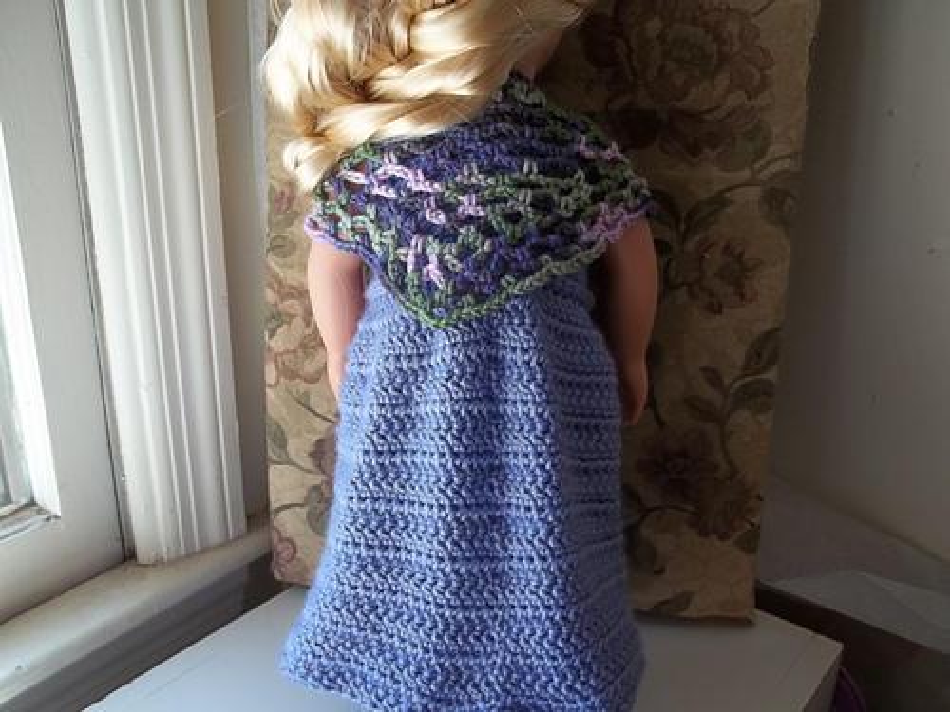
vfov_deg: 42.9
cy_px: 356
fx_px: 906
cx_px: 475
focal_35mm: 33
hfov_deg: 55.4
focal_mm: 5.9
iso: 64
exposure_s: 1/30
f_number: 3.3
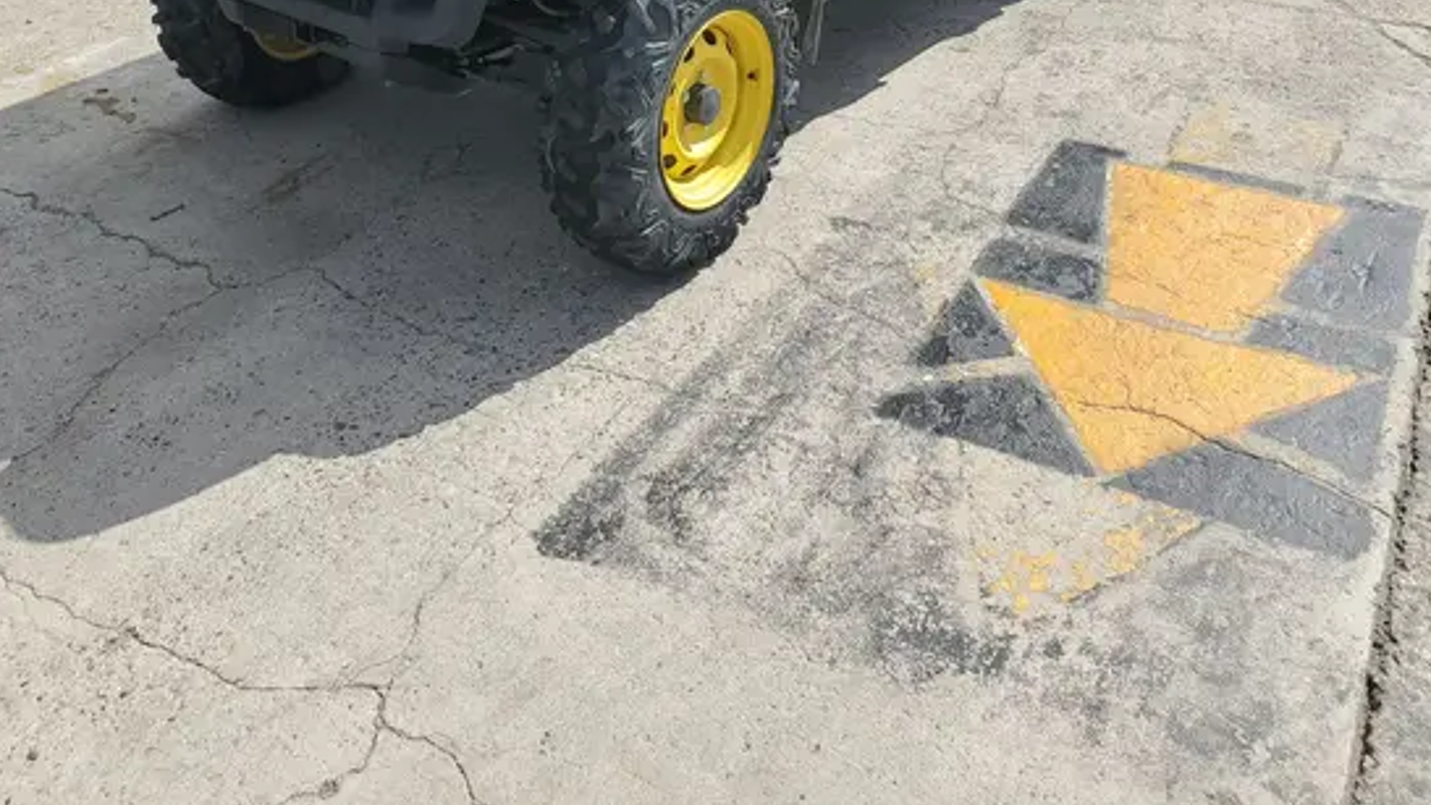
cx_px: 713
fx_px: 1442
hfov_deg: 52.8
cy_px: -104
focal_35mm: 38
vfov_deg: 28.1
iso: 50
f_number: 2.4
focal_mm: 4.3
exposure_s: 1/1176
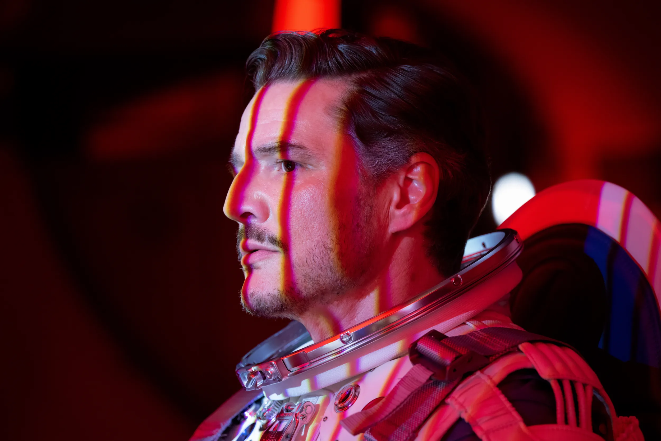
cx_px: 330
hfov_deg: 11.4
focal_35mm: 180
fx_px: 3305
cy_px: 220
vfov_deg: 7.6
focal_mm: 180
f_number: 5
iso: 3200
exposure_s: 1/200
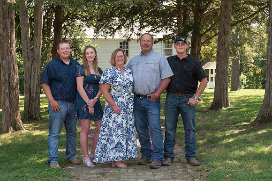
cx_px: 136
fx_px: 438
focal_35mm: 58
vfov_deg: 23.4
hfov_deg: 34.5
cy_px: 90
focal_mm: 58
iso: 500
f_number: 8
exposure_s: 1/200
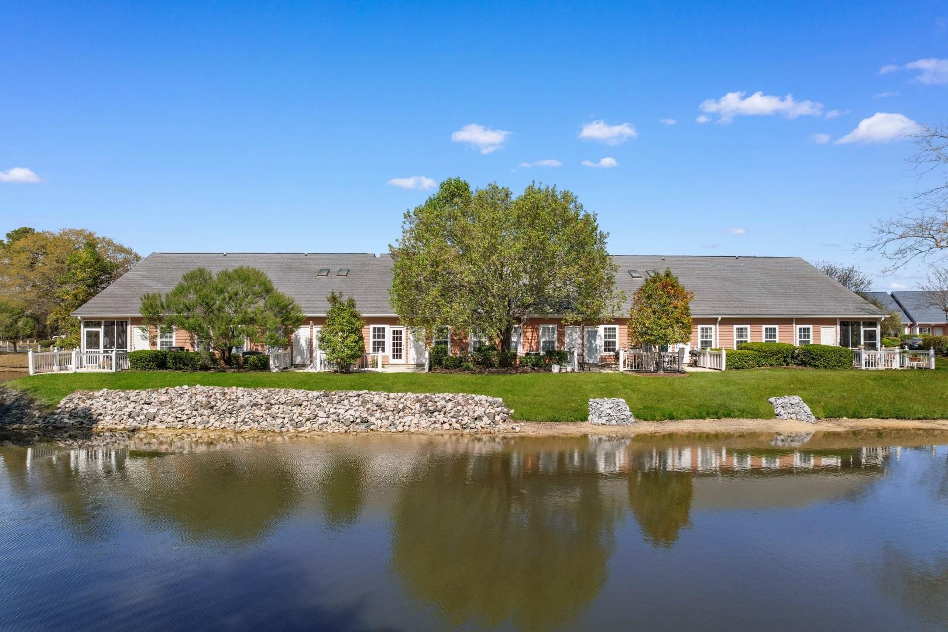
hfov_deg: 78.6
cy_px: 316
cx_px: 474
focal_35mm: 22
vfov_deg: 57.2
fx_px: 579
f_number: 2.8
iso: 120
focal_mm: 8.38
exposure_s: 1/500
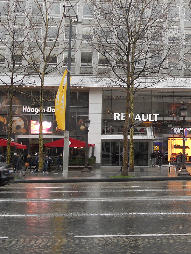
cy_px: 83
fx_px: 471
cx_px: 166
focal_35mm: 64
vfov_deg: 30.0
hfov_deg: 22.5
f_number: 3.5
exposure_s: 1/100
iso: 80
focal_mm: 5.8
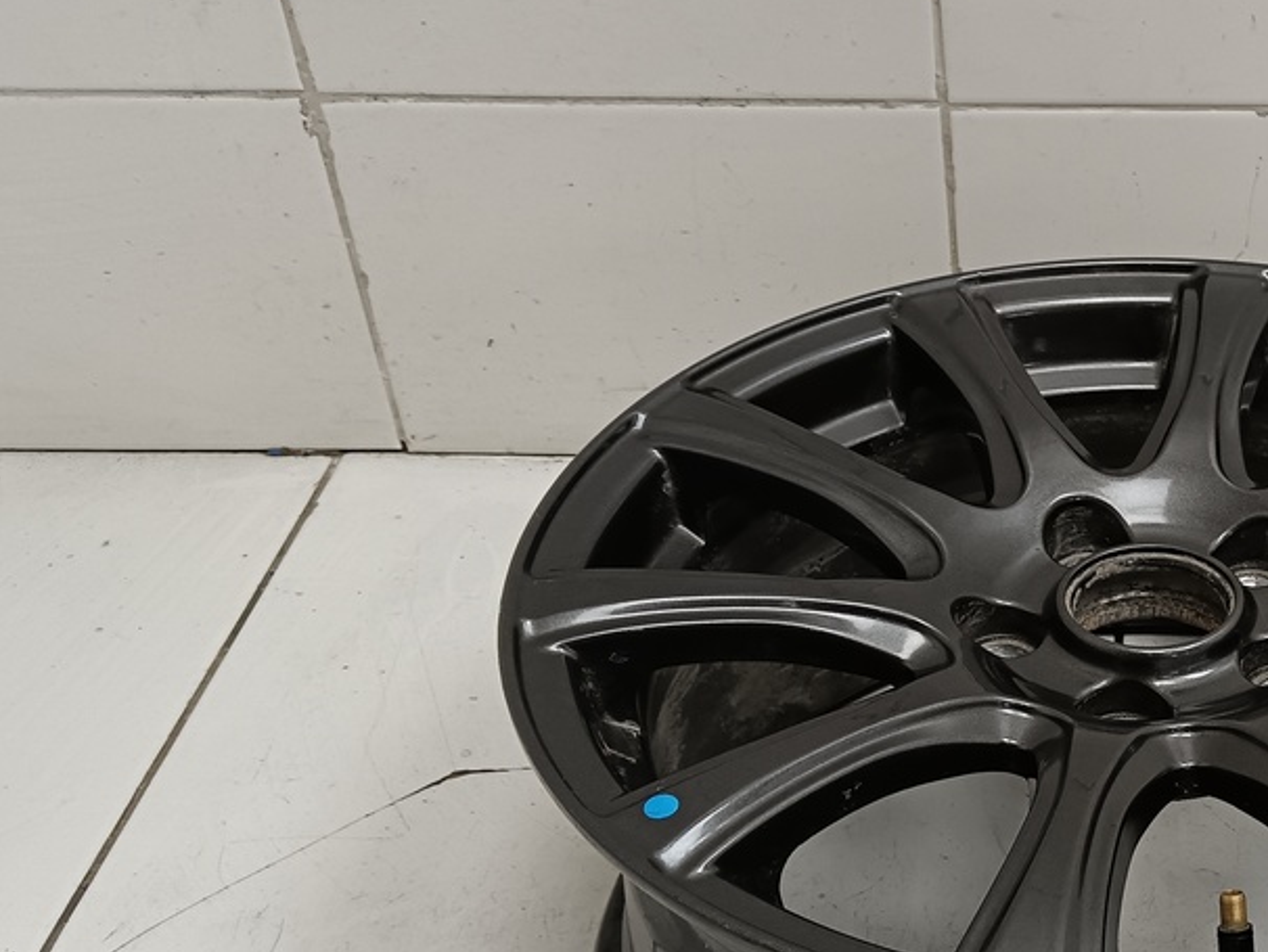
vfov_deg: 25.5
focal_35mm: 57
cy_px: 638
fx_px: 2089
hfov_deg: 31.9
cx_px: 1172
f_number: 1.9
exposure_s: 1/100
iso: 348
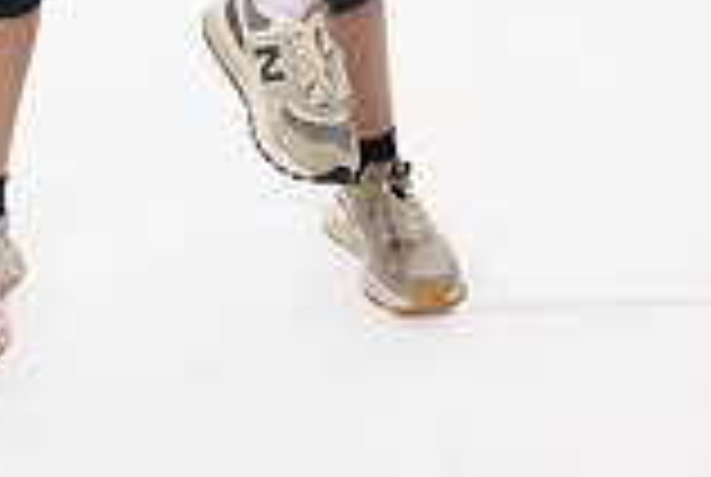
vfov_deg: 10.0
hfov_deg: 16.0
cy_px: -518
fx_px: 2490
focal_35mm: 126
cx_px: 68
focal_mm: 44.3
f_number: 7.1
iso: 400
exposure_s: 1/200
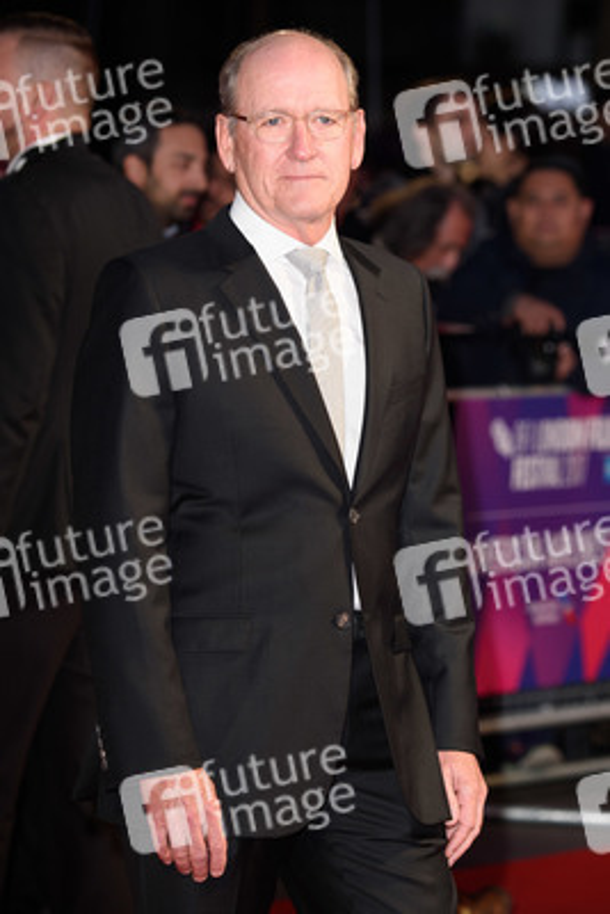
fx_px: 4444
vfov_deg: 11.7
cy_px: 457
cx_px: 305
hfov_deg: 7.9
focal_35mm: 175
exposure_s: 1/250
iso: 800
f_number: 5.6
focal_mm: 175
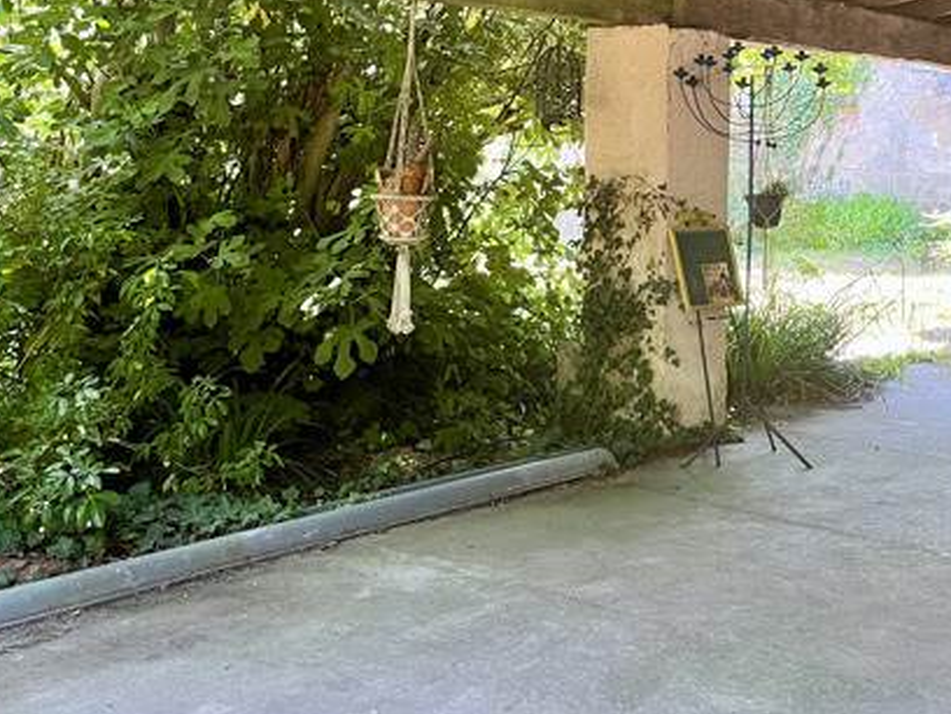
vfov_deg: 27.5
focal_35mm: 51
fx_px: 1401
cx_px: 639
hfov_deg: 37.1
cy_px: 72
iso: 125
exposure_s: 1/98
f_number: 1.6
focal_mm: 5.1
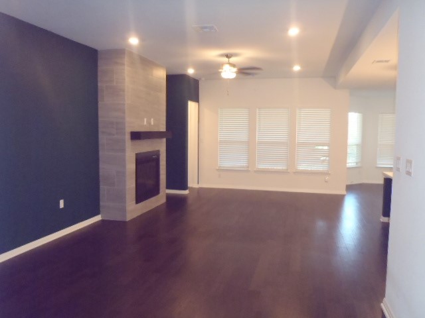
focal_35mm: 28
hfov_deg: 63.4
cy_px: 159
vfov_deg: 49.7
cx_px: 212
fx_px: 344
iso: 500
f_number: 3.9
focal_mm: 5
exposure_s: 1/30
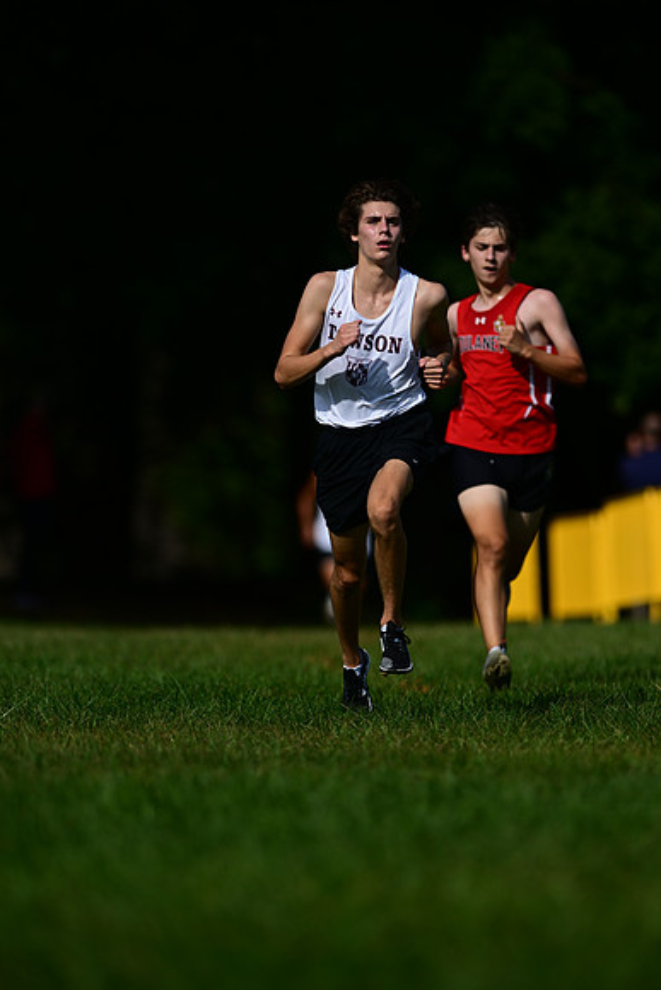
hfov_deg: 4.6
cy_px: 495
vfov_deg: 6.9
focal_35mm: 300
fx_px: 8257
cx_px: 330
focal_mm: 300
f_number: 2.8
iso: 72
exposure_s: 1/2500
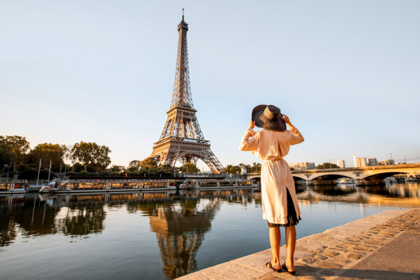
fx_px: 210
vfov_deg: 67.4
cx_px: 210
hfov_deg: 90.0
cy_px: 140
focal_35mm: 18
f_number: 2.8
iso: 200
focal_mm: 18
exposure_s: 1/1600
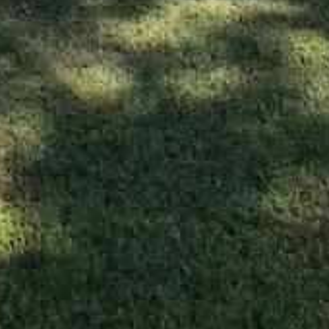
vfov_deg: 16.0
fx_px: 1000
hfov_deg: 18.1
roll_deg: +0.3
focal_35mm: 93
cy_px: -257
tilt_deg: +1.2
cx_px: -21
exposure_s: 1/939
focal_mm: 3.99
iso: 20
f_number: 1.8
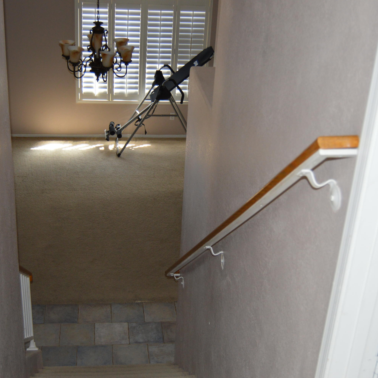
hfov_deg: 34.0
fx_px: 618
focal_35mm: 50
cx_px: 173
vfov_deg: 34.0
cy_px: 189
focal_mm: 26
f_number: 4
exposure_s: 1/60
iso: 640
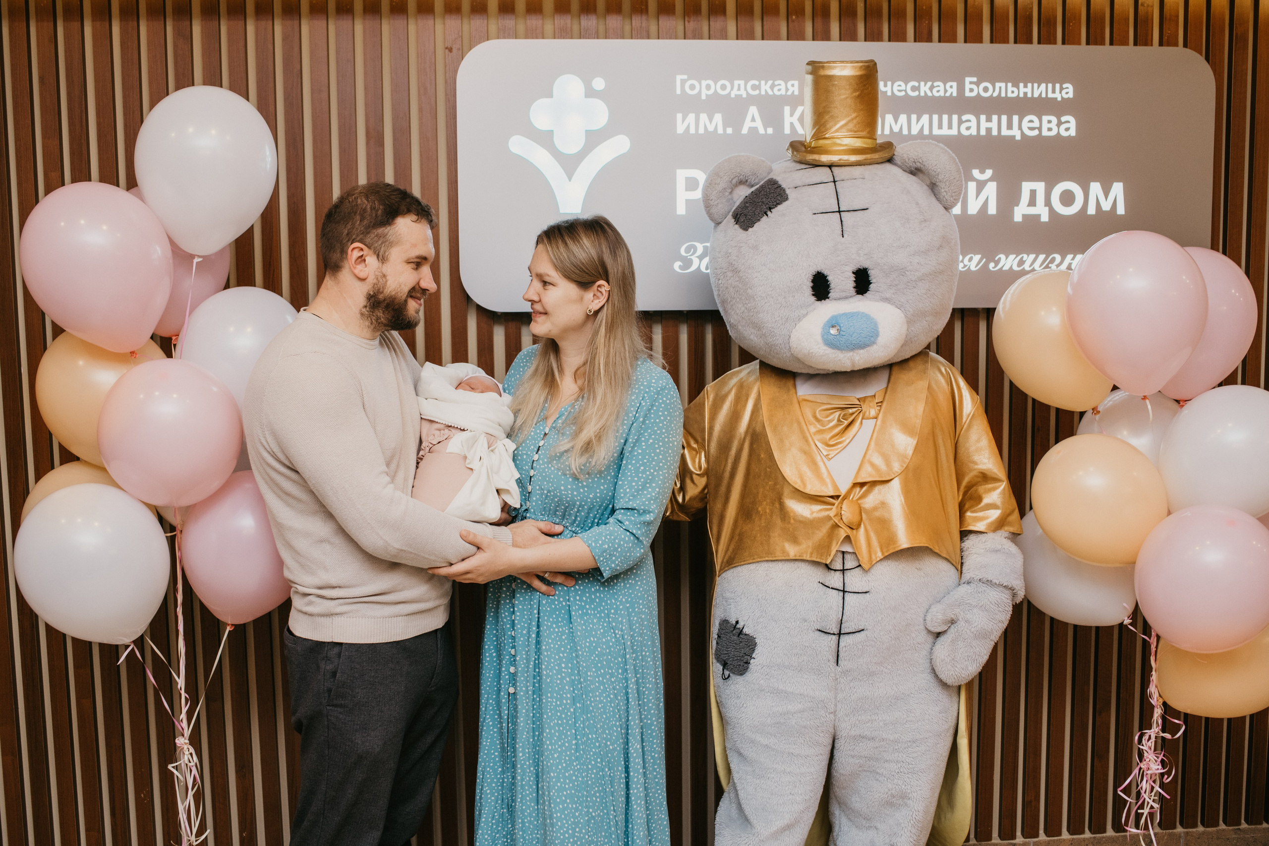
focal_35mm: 35
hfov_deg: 54.0
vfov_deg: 37.5
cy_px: 423
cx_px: 634
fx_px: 1246
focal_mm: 35
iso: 400
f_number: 4
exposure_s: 1/160
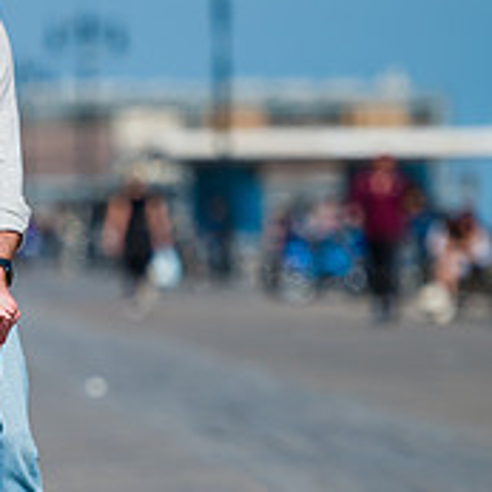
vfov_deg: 3.5
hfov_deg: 3.5
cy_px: 313
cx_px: -114
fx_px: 8008
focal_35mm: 498
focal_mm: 175
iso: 200
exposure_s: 1/6400
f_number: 3.2
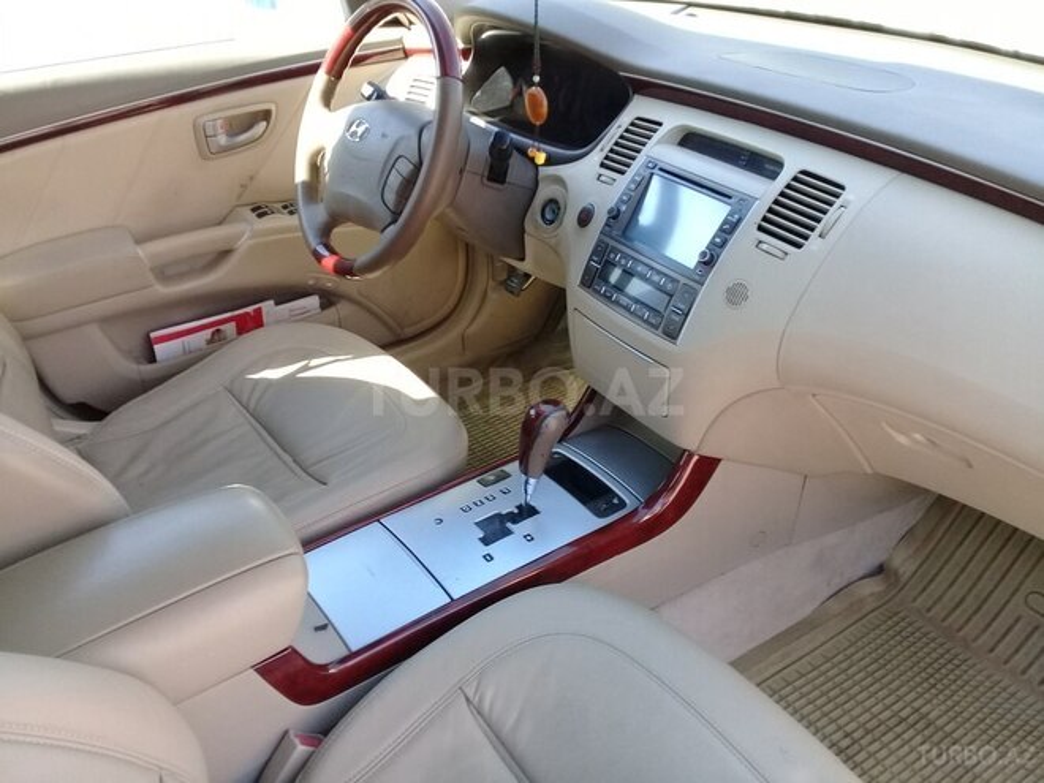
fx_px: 935
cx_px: 522
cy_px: 392
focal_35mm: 31
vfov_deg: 45.4
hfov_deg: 58.4
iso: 80
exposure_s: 1/100
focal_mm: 3.3
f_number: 2.2
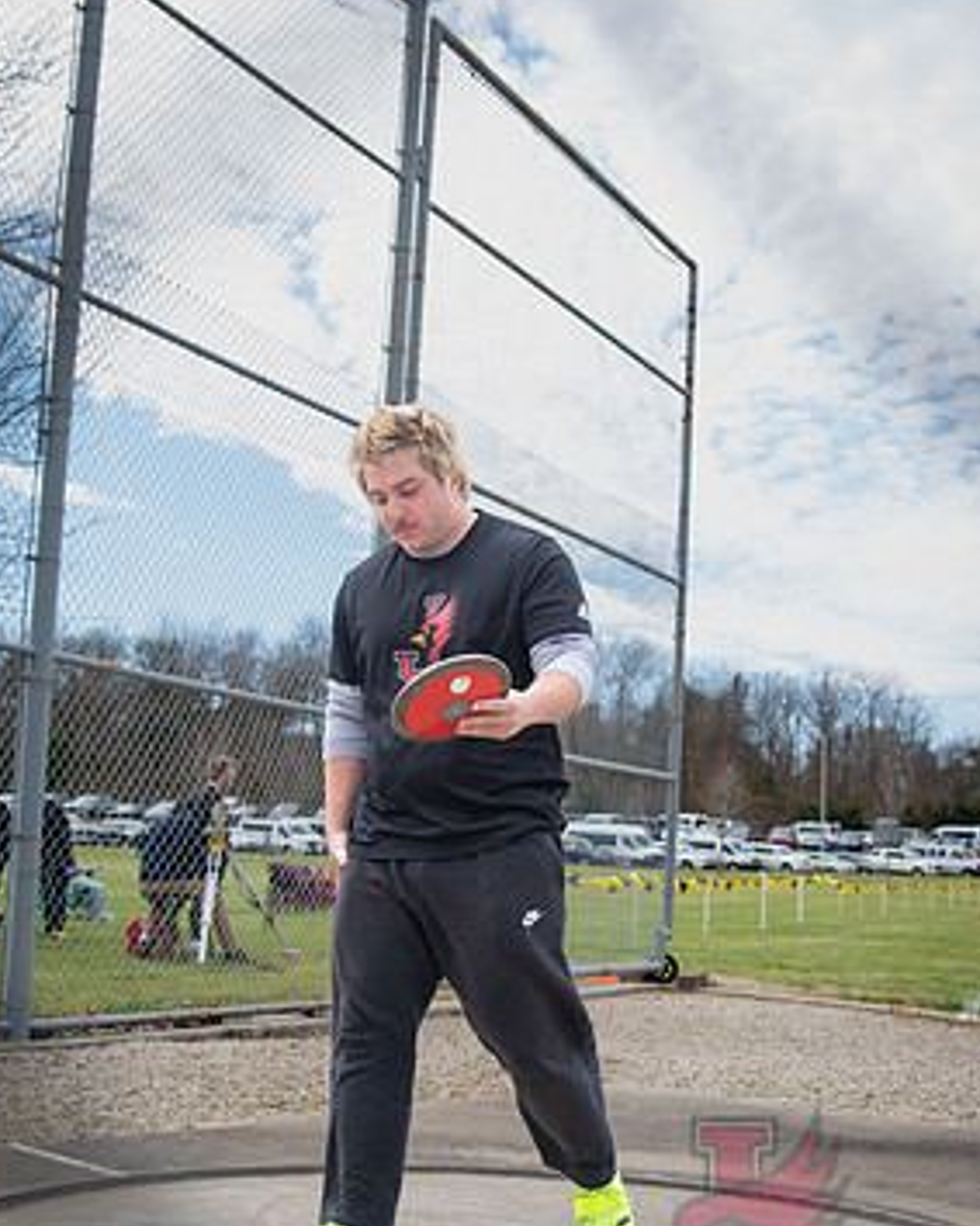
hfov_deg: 34.9
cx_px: 471
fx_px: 1560
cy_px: 731
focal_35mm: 43
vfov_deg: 42.7
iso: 100
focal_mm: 24
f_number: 2.8
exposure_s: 1/800
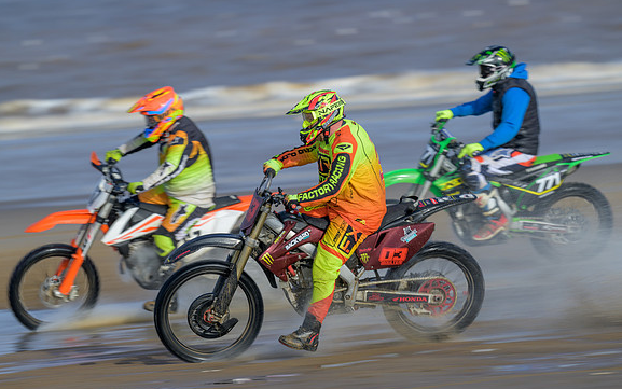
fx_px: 6257
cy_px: 206
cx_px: 310
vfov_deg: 3.6
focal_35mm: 369
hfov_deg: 5.7
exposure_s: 1/160
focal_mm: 360
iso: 80
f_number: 8
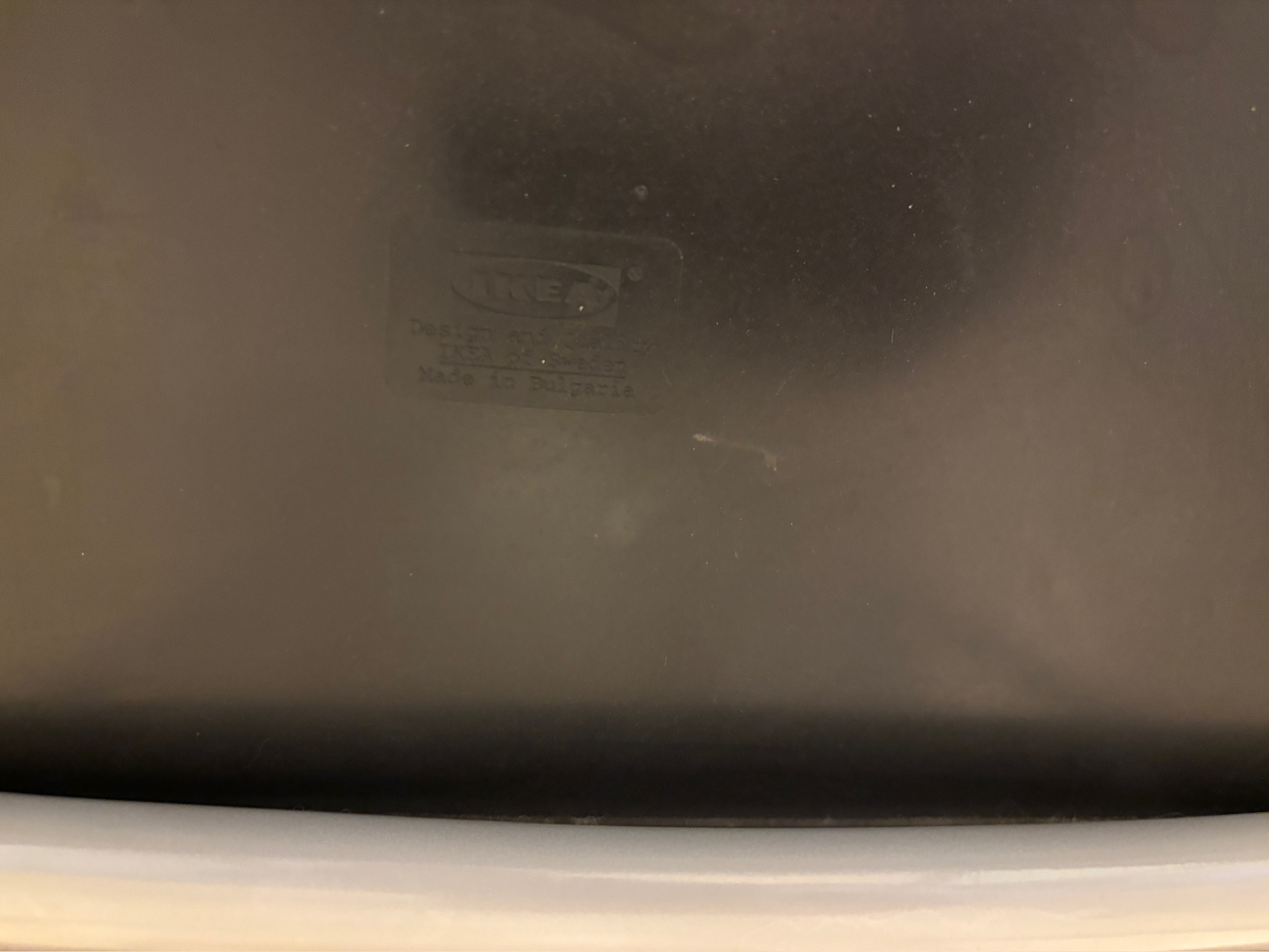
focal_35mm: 26
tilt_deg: +35.4
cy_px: 476
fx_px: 953
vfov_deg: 53.1
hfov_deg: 67.3
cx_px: 634
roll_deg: +1.0
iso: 800
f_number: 1.6
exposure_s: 1/25
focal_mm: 5.96
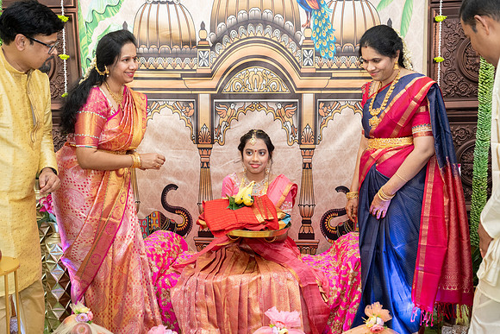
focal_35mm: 39
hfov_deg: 49.4
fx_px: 544
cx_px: 254
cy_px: 167
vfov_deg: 34.1
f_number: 3.5
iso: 1000
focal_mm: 38
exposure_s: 1/160
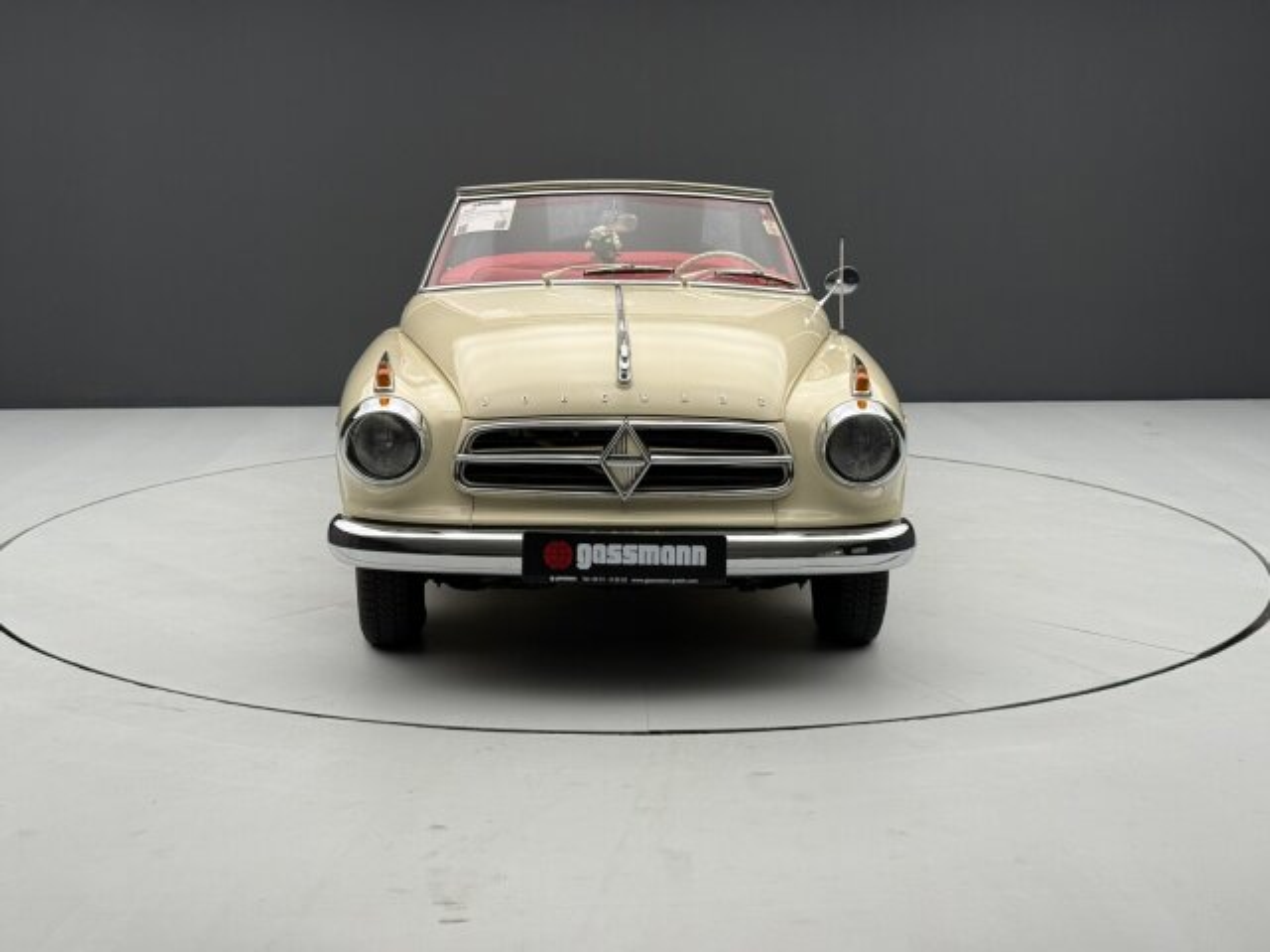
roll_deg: -0.9
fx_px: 1761
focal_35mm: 48
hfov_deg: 39.7
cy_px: 476
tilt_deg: -10.3
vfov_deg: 30.3
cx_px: 635
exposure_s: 1/99
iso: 80
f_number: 1.78
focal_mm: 6.76
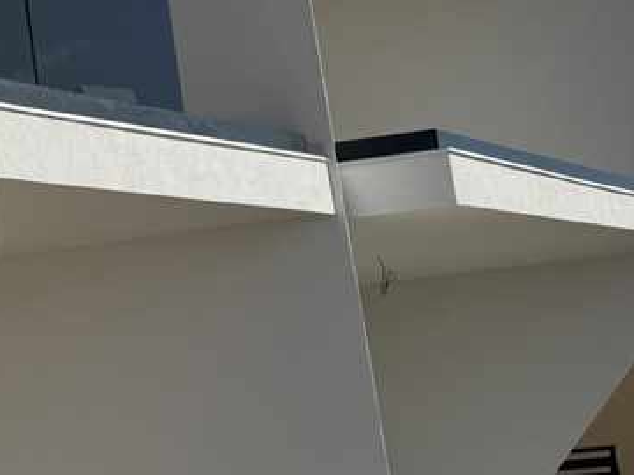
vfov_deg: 18.4
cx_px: -164
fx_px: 1465
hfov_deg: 22.2
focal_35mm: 80
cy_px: 199
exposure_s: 1/10417
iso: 80
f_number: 1.78
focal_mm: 6.76
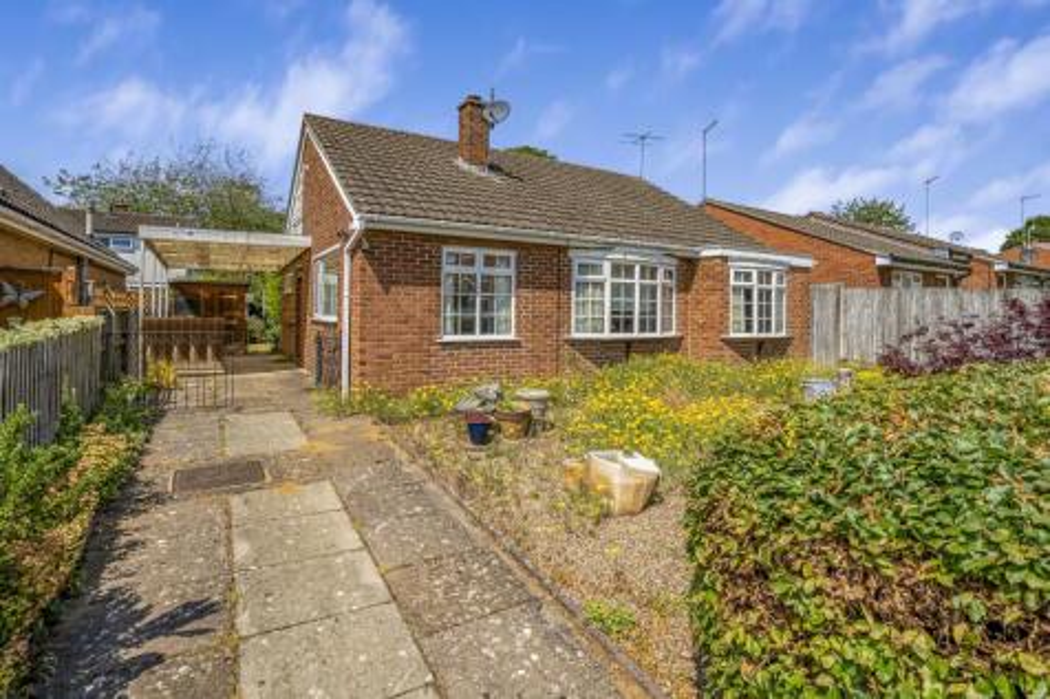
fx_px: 466
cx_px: 525
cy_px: 350
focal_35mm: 16
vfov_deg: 73.7
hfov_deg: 96.8
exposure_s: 1/640
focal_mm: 16
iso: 100
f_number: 13
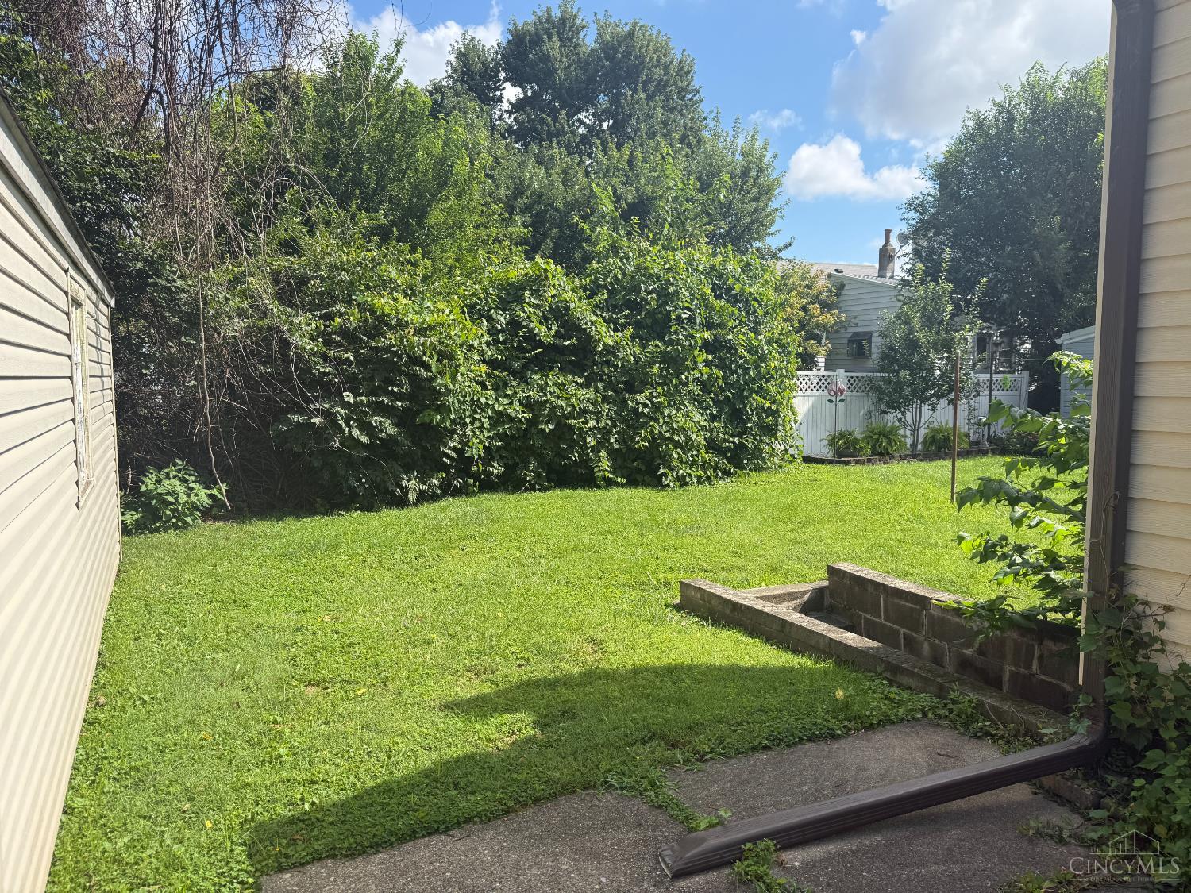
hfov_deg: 71.6
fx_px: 826
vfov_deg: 56.8
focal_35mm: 24
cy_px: 446
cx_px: 596
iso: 80
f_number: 1.78
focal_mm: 6.76
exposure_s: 1/2703
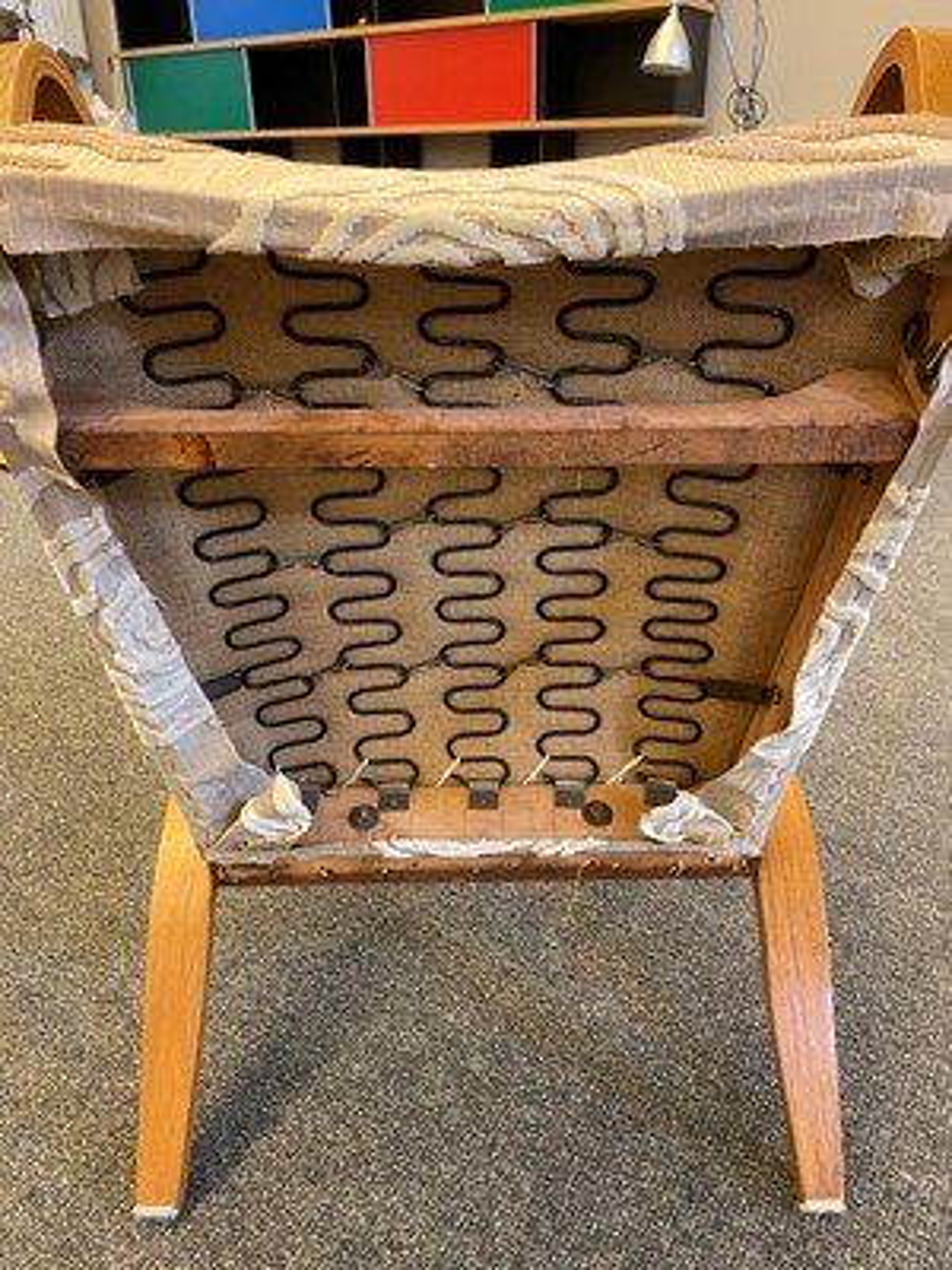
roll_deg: +2.7
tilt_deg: -26.0
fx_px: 953
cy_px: 635
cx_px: 476
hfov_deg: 53.1
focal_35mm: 26
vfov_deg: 67.3
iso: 500
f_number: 1.8
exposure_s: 1/50
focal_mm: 4.25
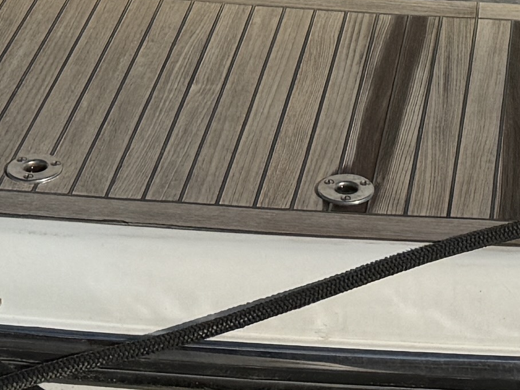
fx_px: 2268
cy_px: -769
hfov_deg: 13.0
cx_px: 371
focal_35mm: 151
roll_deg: -0.7
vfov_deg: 8.3
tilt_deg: -5.1
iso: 64
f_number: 1.78
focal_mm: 6.76
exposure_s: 1/14286
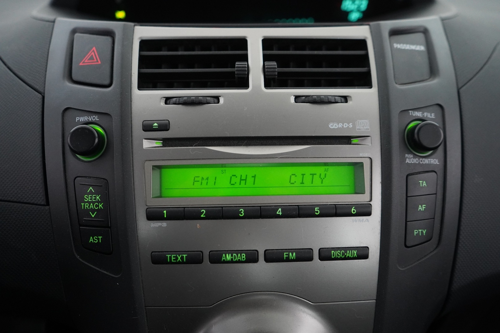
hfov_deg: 65.5
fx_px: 389
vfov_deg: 46.4
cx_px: 250
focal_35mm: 28
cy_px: 166
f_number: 3.5
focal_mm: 28
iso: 5000
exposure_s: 1/60
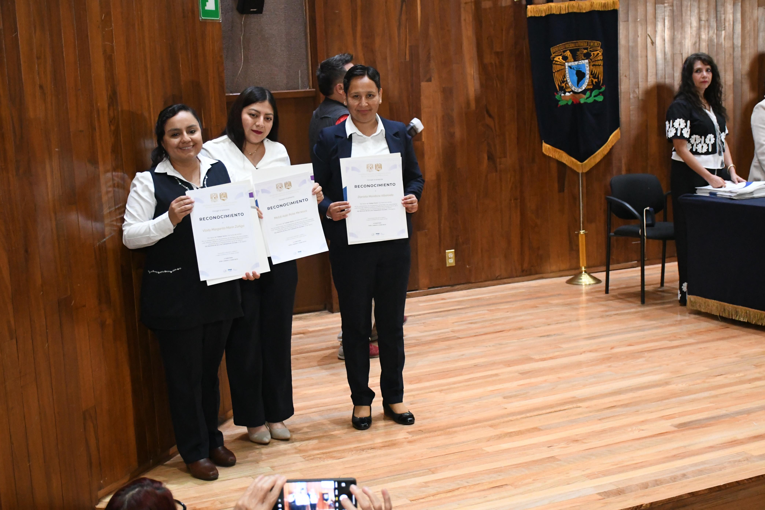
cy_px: 255
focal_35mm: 52
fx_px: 1105
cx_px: 382
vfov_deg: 26.0
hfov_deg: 38.2
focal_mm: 35
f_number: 4.5
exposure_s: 1/100
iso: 8000
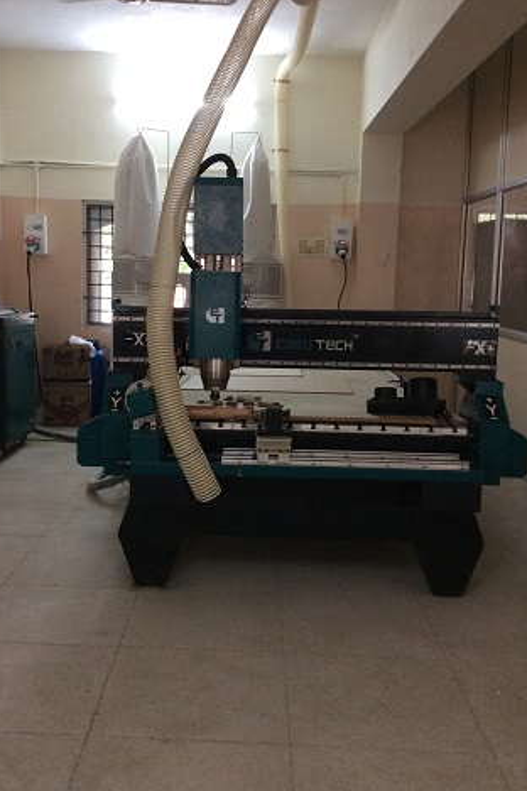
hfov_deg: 35.0
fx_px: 834
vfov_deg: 50.7
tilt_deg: -7.2
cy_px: 368
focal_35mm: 38
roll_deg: -1.7
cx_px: 230
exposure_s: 1/25
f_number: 2.4
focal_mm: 3.3
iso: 100
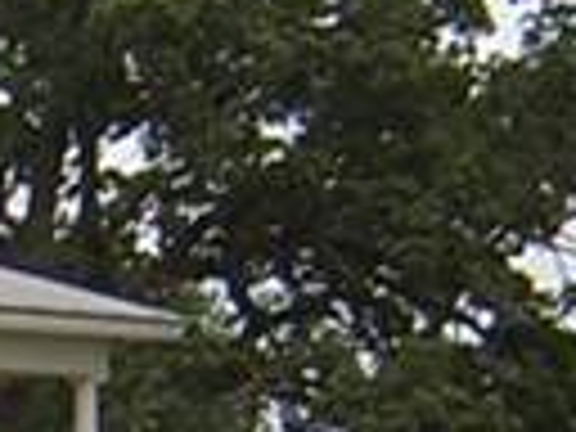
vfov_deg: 5.1
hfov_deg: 6.8
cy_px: 945
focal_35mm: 287
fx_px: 4776
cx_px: -414
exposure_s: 1/456
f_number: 2.6
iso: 100
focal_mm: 4.7
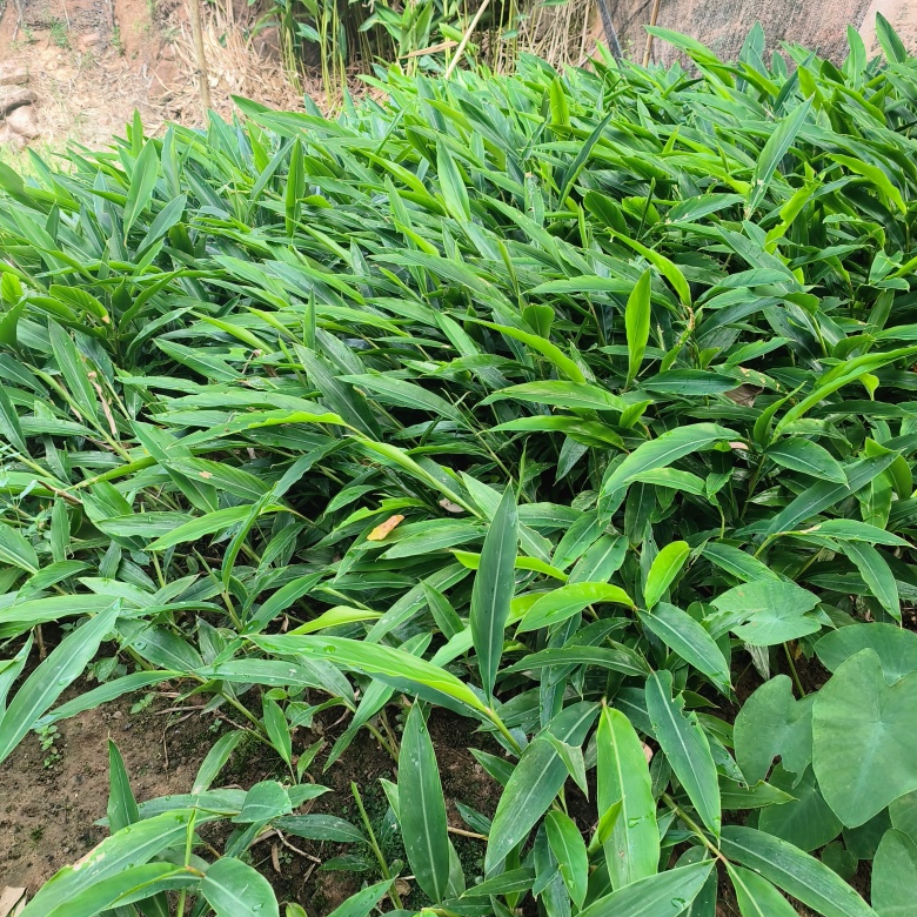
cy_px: 465
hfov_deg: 55.6
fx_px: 869
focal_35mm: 29
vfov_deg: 55.6
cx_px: 464
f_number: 1.8
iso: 568
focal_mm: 5.42
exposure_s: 1/334
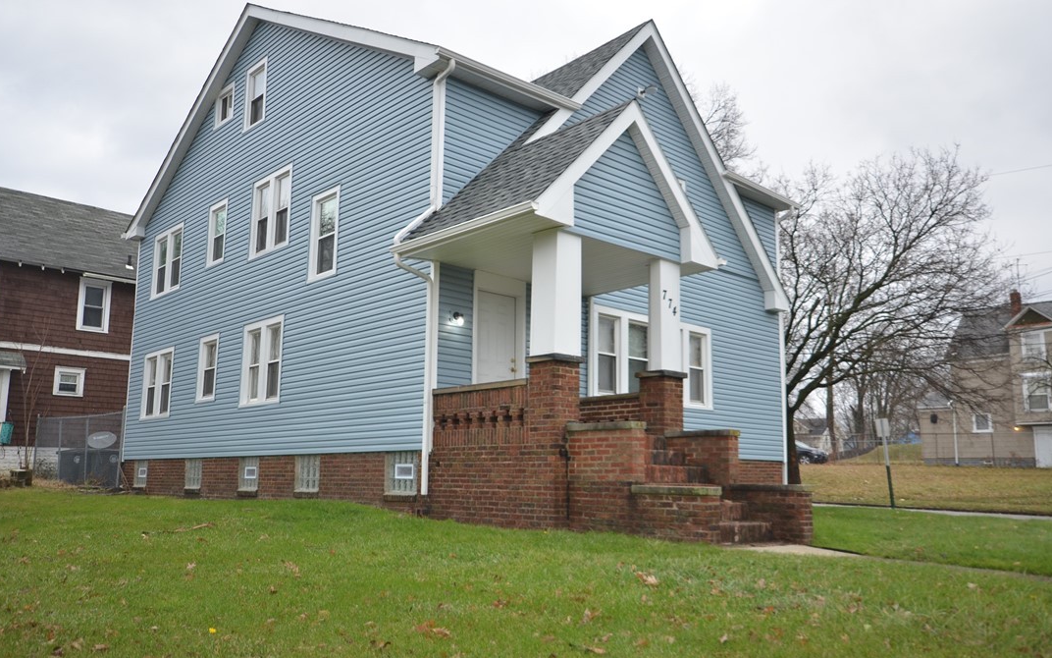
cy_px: 338
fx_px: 889
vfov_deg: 40.6
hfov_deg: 61.2
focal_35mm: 31
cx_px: 523
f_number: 5.6
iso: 400
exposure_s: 1/100
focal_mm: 20
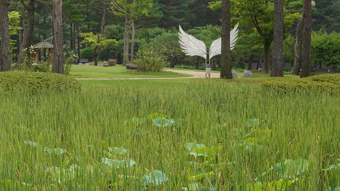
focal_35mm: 97
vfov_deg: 12.4
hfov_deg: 21.6
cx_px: 42
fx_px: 874
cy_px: 148
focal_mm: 35
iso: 200
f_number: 9
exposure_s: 1/80
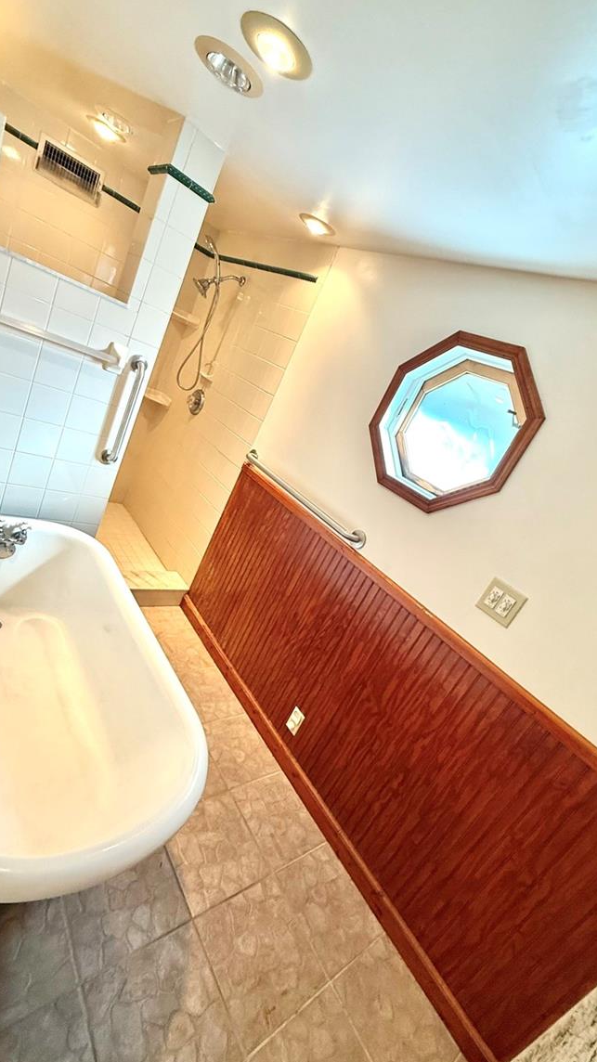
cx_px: 290
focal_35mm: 16
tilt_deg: -18.0
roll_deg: -23.4
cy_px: 526
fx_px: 451
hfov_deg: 67.0
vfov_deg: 99.4
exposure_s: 1/120
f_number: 2.2
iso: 200
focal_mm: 2.22
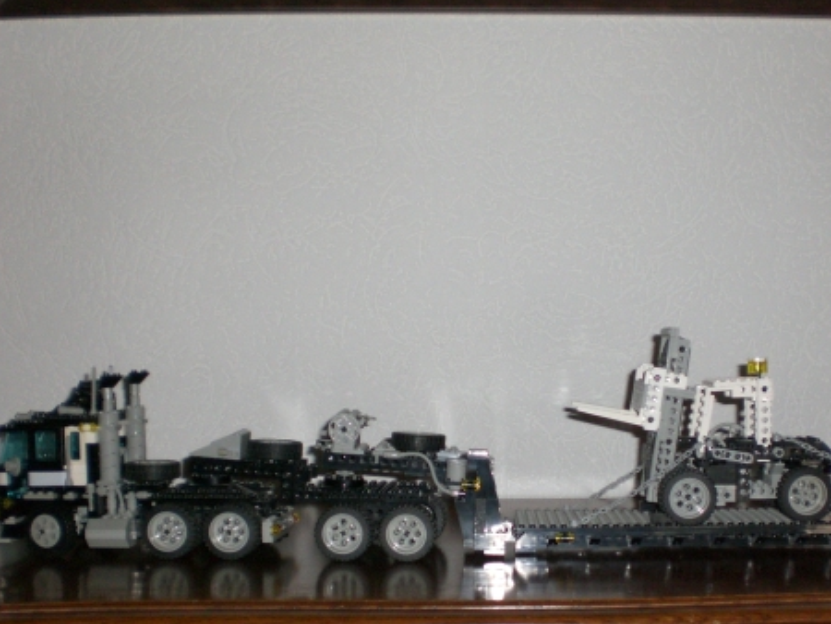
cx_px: 563
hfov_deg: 35.1
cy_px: 432
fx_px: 1297
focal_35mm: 54
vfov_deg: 26.8
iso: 200
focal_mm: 6.3
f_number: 3.1
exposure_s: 1/60
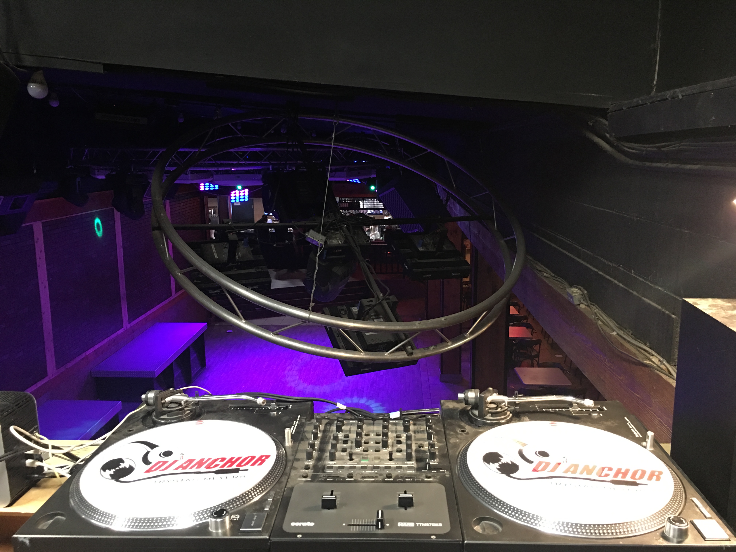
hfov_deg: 61.7
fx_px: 617
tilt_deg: -11.2
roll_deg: -0.1
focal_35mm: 29
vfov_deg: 48.2
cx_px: 368
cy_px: 276
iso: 64
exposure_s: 1/4
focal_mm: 4.15
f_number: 2.2
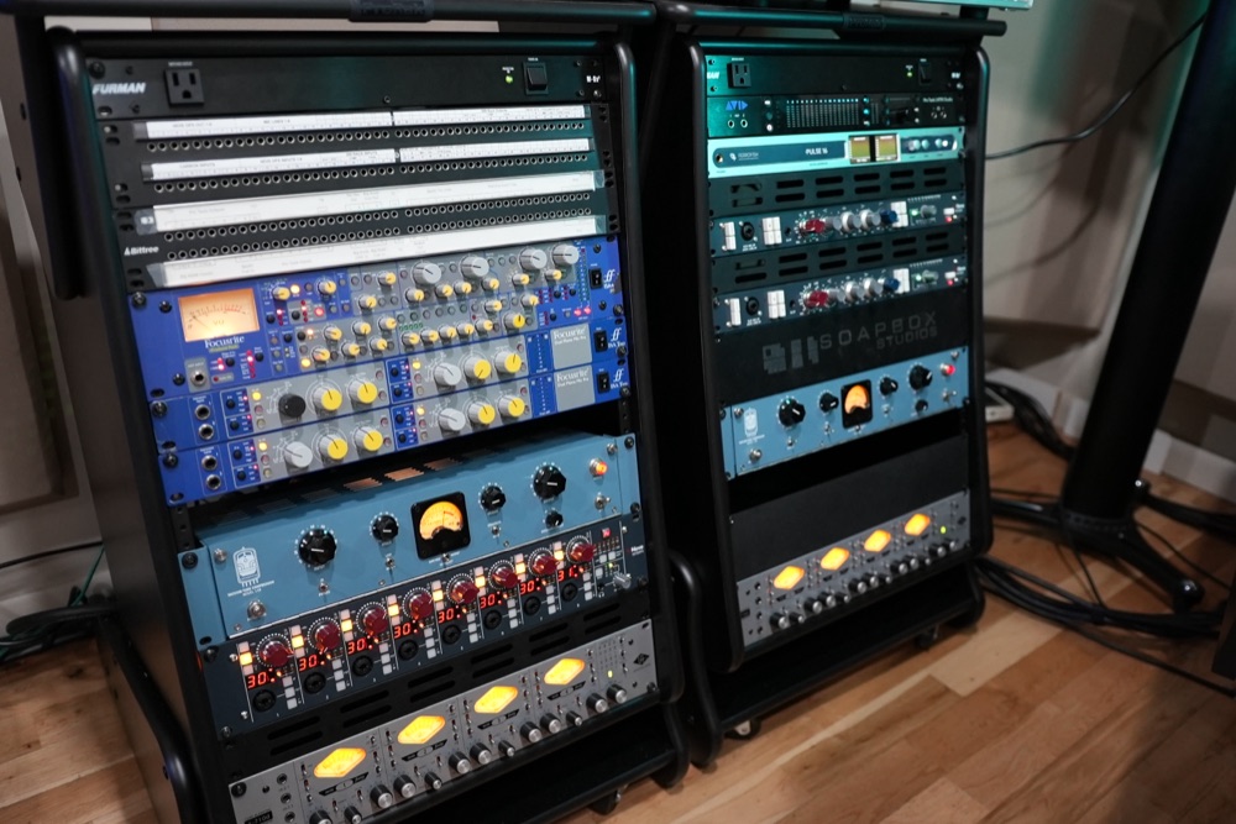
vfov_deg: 47.9
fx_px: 927
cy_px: 412
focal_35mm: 27
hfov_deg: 67.4
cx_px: 618
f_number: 2
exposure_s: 1/160
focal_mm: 18
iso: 2500
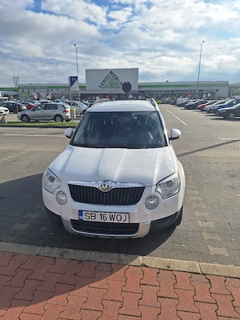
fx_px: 213
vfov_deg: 73.9
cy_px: 160
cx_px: 120
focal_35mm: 23
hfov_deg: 58.9
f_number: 1.8
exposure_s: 1/10000
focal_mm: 5.54
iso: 40
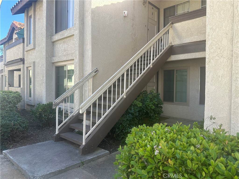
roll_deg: +0.0
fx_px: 166
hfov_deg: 71.6
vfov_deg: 56.8
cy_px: 90
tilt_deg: -0.1
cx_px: 120
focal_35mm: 24
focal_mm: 6.86
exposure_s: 1/729
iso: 80
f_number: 1.78
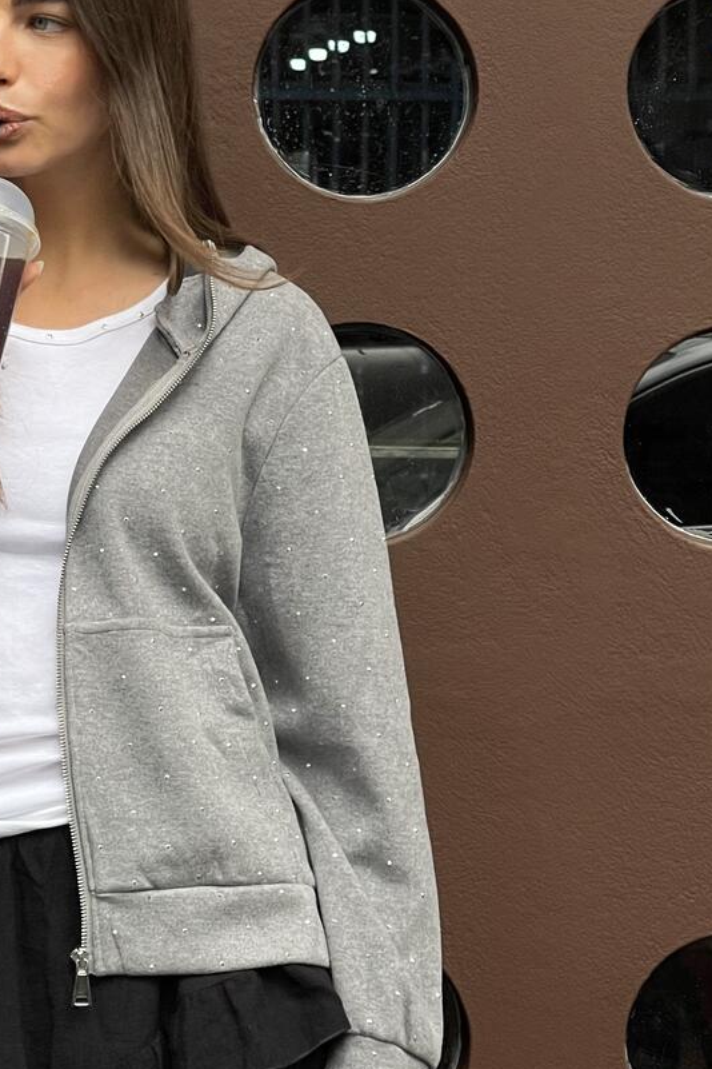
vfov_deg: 15.4
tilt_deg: -1.7
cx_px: 119
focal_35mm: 133
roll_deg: -0.7
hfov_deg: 10.3
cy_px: 424
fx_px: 3945
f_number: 2.2
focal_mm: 7.5
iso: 32
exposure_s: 1/236
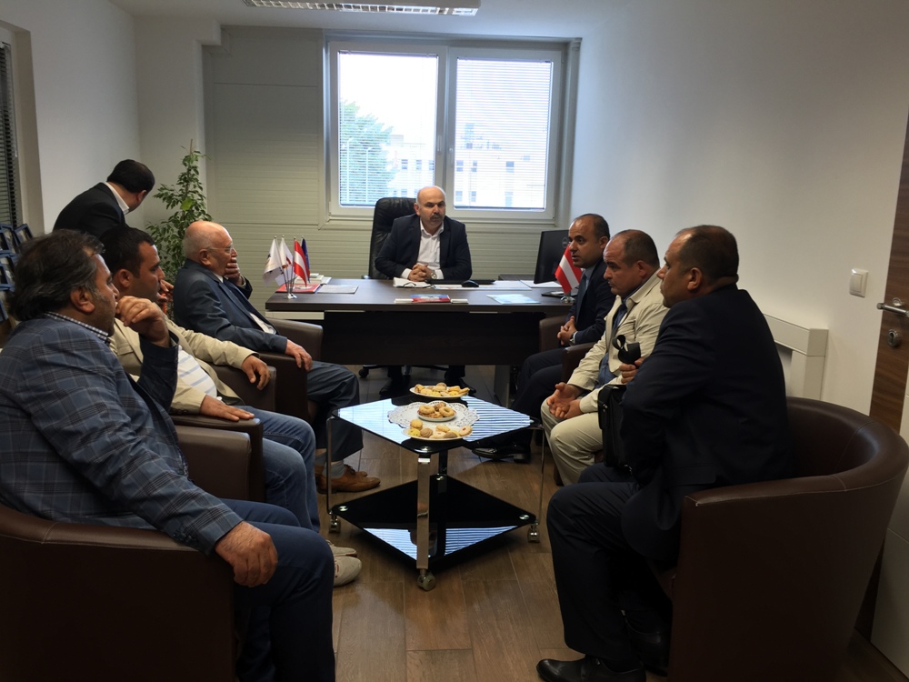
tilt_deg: -11.0
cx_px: 454
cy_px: 341
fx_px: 762
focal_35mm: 29
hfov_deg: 61.7
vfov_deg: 48.2
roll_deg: -1.8
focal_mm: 4.15
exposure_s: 1/60
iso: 40
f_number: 2.2
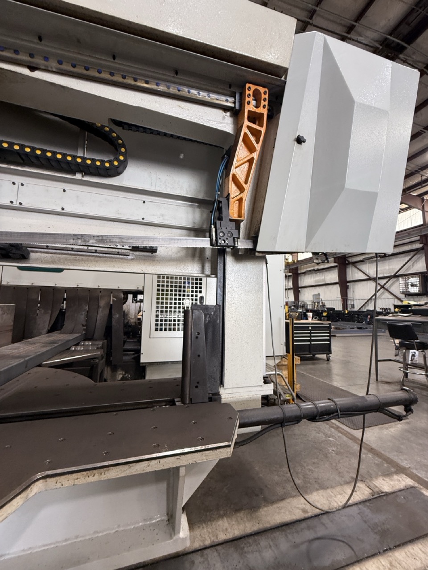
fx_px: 231
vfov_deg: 102.1
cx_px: 214
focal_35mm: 14
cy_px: 285
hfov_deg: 85.7
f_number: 2.2
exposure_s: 1/99
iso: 200
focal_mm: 2.22
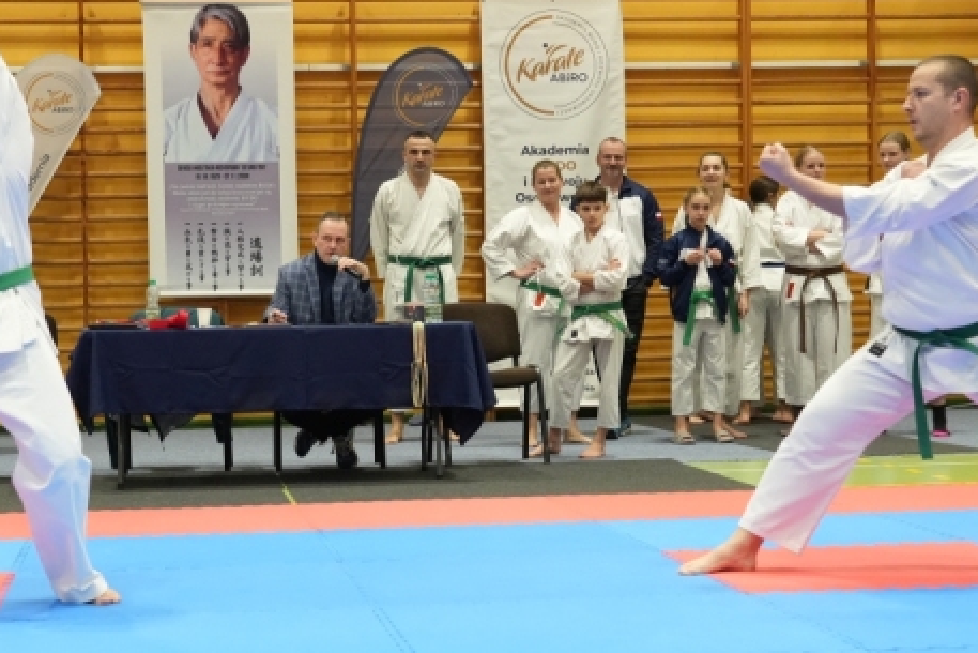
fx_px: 2092
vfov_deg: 17.7
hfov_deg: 26.3
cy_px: 337
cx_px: 400
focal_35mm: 77
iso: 5000
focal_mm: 44
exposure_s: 1/250
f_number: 4.5
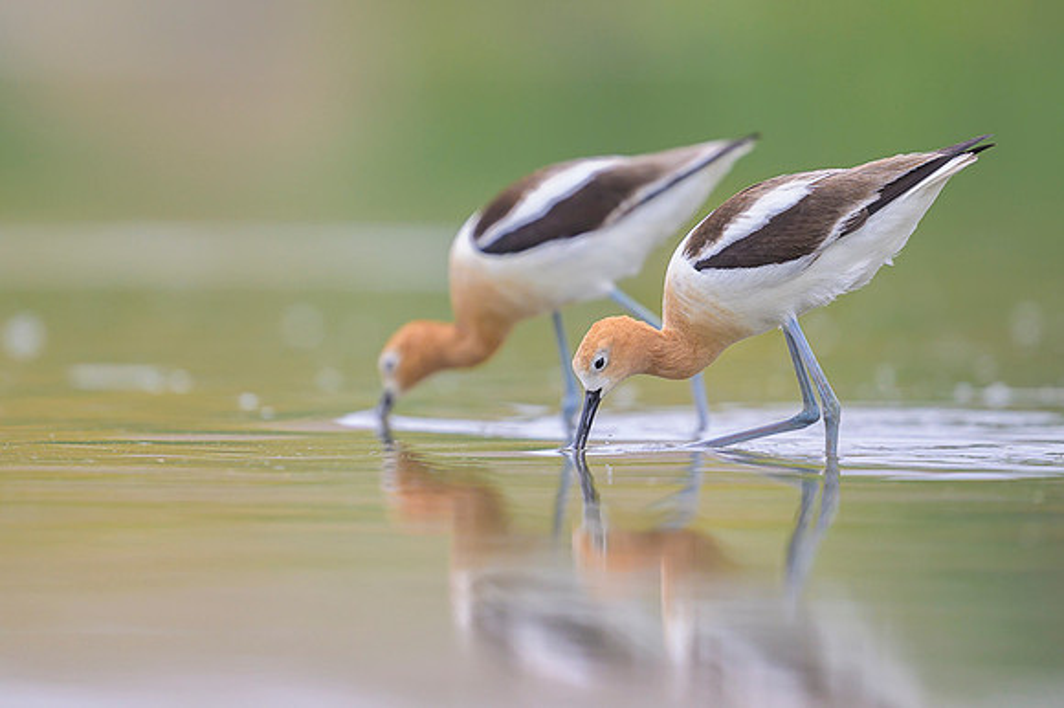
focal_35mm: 580
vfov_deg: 2.4
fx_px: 17119
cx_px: 496
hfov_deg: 3.6
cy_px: 313
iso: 640
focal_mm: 400
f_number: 2.8
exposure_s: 1/2500
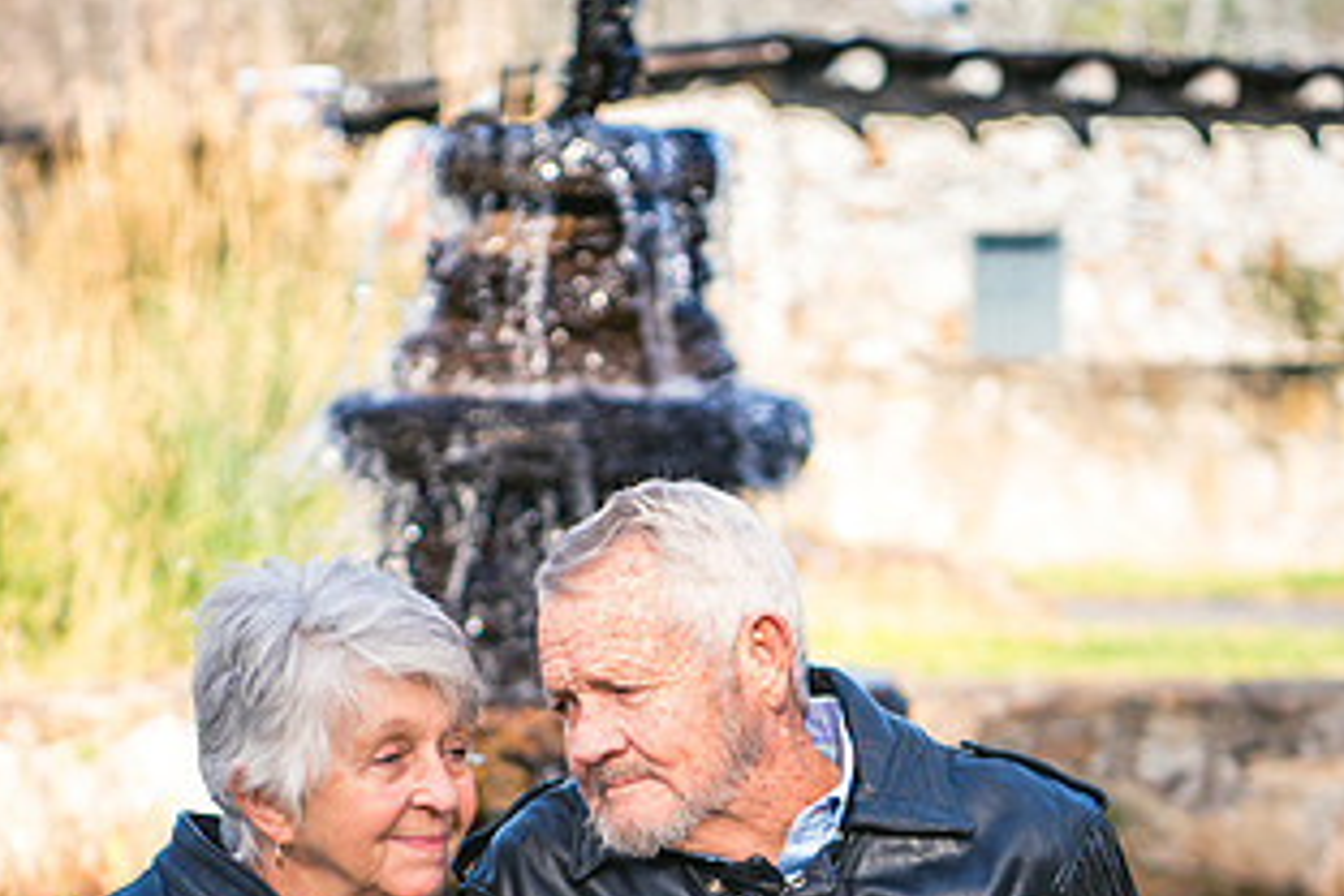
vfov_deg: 10.5
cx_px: 711
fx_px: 4853
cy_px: 829
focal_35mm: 130
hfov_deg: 15.8
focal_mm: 70
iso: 800
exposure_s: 1/2500
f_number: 3.2
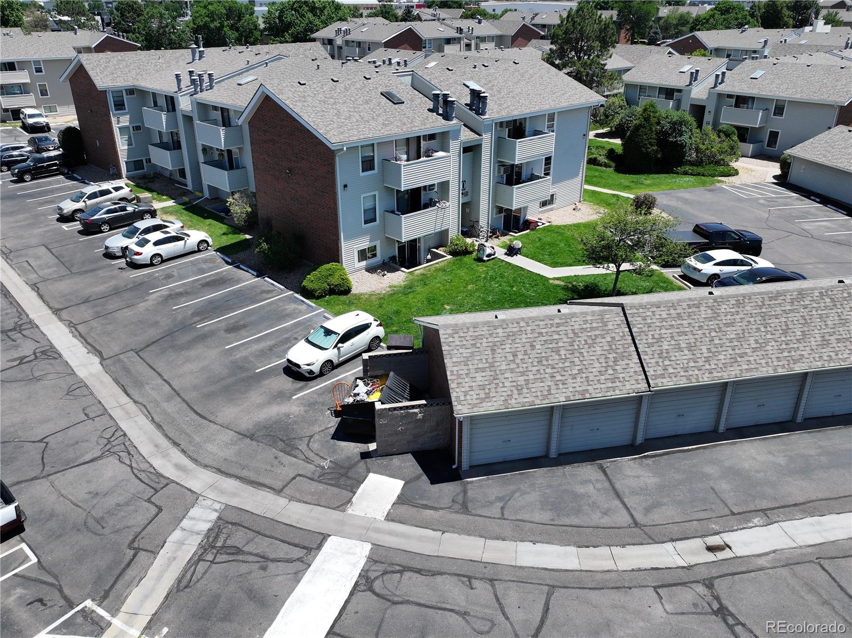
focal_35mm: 24
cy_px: 319
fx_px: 590
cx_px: 426
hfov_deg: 71.6
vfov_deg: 56.8
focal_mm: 12.29
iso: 130
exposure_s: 1/2000
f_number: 2.8
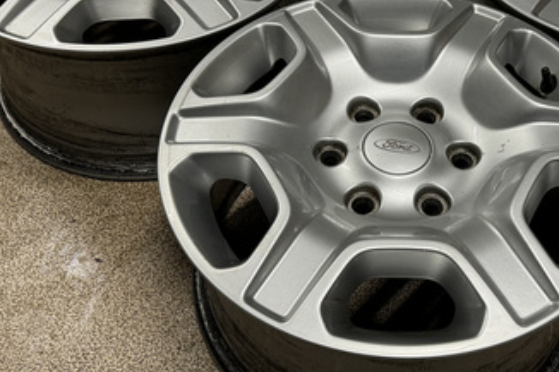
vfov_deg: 28.9
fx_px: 714
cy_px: 105
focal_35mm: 46
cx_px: 384
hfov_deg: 42.0
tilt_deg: -46.1
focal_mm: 6.76
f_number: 1.78
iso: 200
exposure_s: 1/100
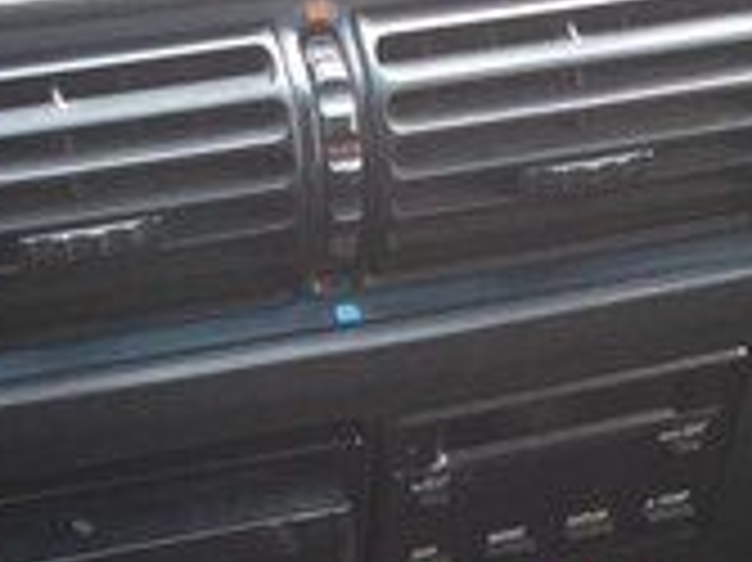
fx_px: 1867
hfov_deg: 22.8
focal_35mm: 86
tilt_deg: -52.9
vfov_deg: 15.2
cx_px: 338
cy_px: 953
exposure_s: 1/33
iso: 64
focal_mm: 4.15
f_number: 2.2
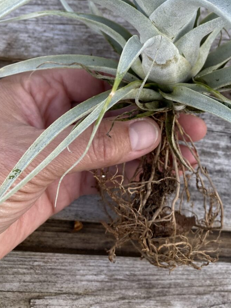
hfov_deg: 31.6
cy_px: 49
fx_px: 400
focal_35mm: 45
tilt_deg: -75.8
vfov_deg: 39.9
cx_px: 174
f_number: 1.8
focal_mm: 4.25
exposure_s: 1/582
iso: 32
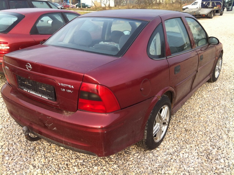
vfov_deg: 40.7
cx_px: 117
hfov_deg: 52.6
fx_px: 237
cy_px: 88
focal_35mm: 35
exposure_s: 1/229
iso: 80
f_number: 2.8
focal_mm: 3.85
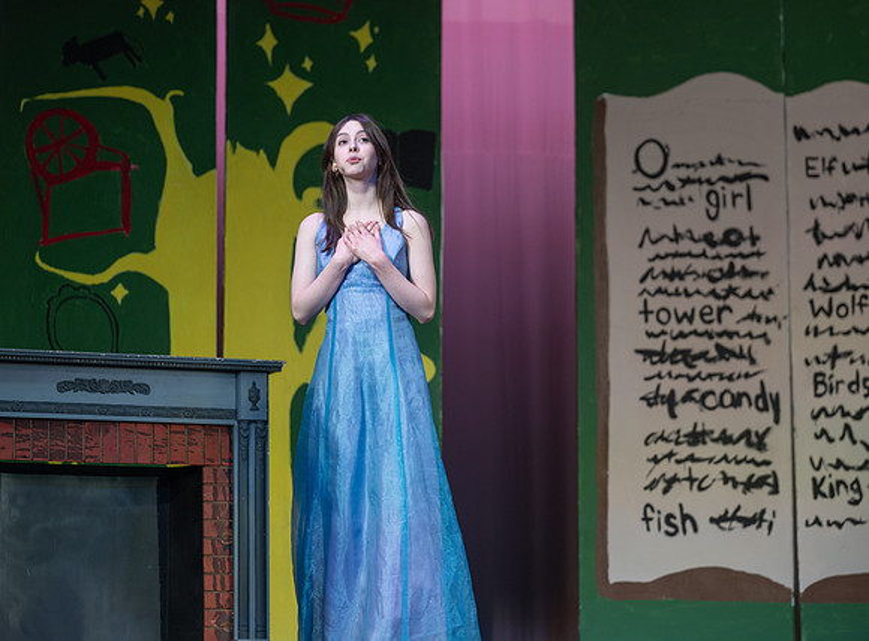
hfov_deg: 15.6
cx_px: 420
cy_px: 290
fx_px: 3173
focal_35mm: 127
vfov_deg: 11.5
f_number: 2.8
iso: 200
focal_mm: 105
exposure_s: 1/320
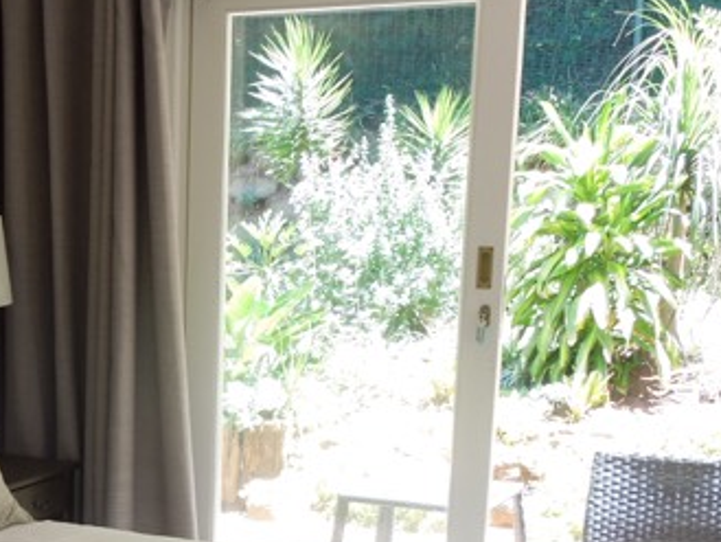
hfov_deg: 28.2
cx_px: 68
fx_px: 1375
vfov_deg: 21.6
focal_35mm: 66
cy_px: 515
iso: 100
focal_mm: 5.6
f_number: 3.6
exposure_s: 1/30
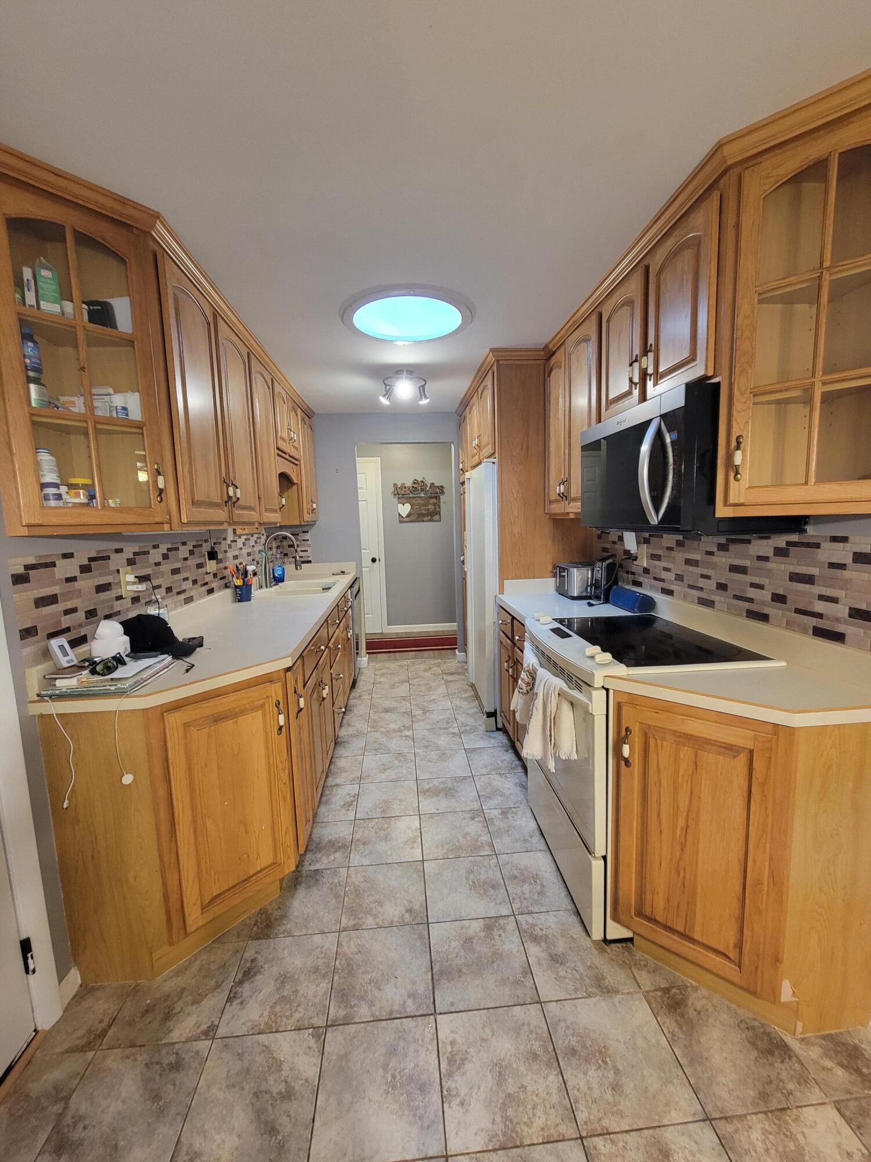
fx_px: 436
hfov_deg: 89.9
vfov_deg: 106.2
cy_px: 581
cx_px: 436
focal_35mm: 13
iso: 320
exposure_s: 1/33.9
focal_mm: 2.2
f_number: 2.2
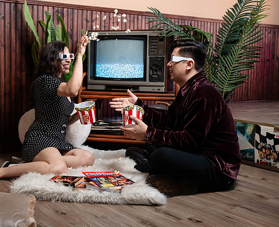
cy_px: 98
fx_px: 415
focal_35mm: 50
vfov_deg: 30.5
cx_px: 126
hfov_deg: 37.1
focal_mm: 35
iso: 500
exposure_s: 1/125
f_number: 4
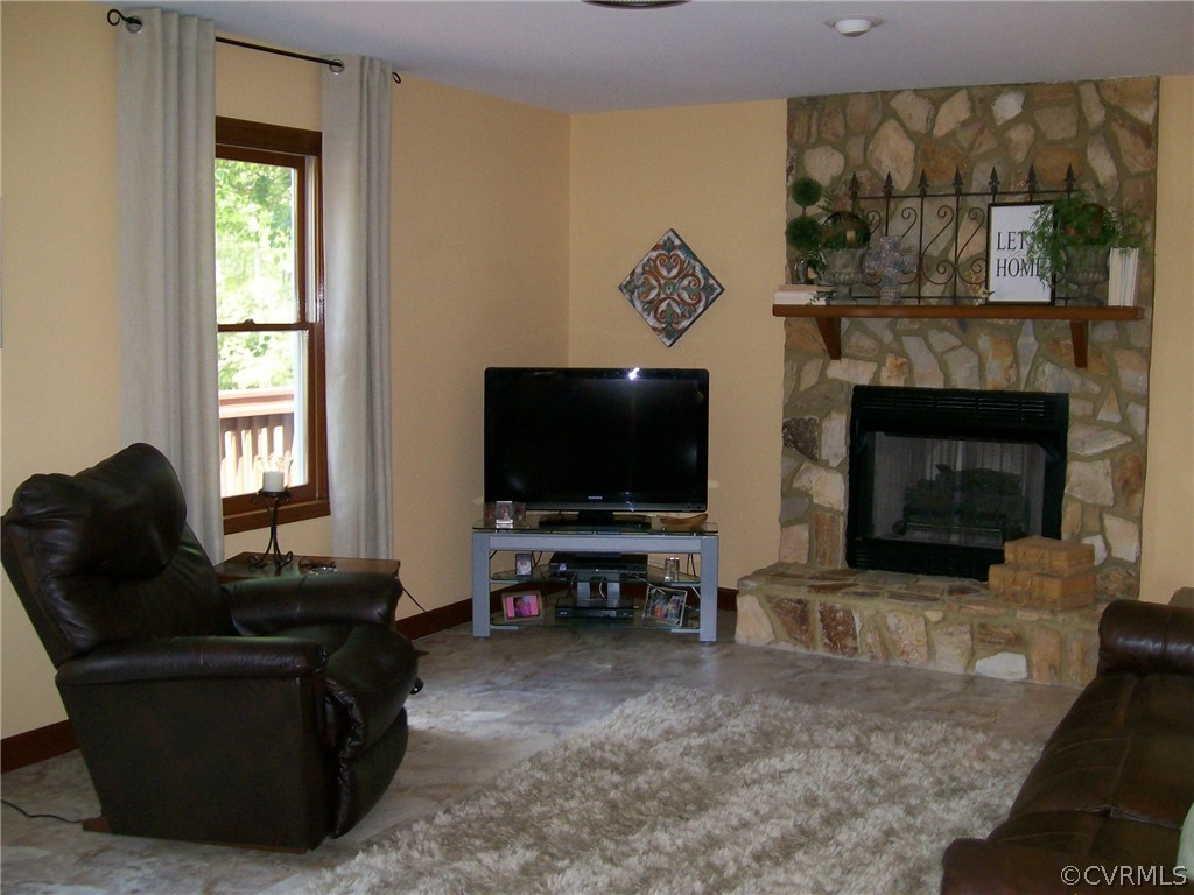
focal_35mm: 36
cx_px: 597
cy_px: 448
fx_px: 1242
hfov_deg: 51.4
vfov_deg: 39.7
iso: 140
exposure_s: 1/64
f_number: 2.7
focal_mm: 6
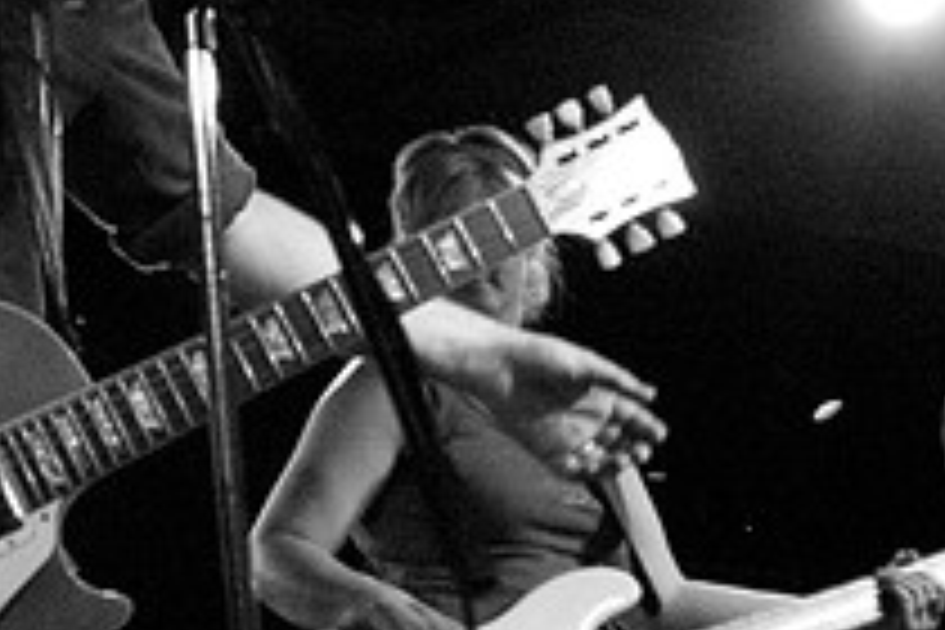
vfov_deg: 16.1
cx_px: -148
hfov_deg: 22.8
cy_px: 4
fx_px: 2179
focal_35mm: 83
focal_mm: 20
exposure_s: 1/50
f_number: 2.8
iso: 1600
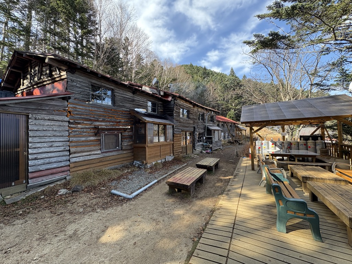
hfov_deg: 102.1
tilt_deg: +2.5
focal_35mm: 14
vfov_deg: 85.7
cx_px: 176
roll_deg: +1.3
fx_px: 142
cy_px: 132
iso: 50
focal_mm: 2.22
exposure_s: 1/122
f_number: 2.2
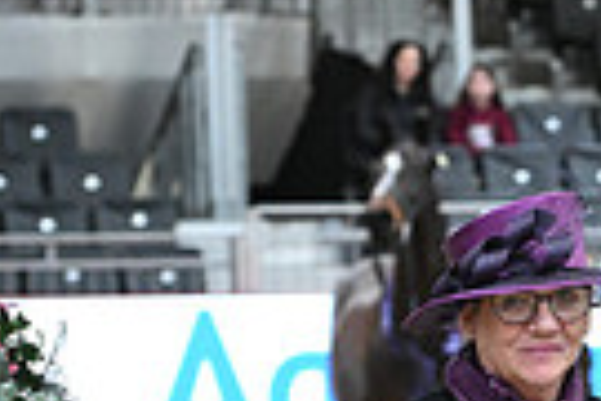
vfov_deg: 3.5
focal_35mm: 388
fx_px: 6477
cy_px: 617
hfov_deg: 5.2
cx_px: 1287
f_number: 4.5
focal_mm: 90
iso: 6400
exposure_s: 1/500
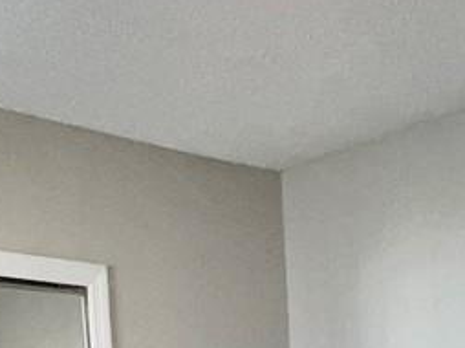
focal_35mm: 82
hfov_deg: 23.9
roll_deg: +3.1
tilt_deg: -12.8
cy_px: 753
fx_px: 1100
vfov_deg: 14.2
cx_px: 236
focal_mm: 1.57
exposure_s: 1/120
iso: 80
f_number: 1.8
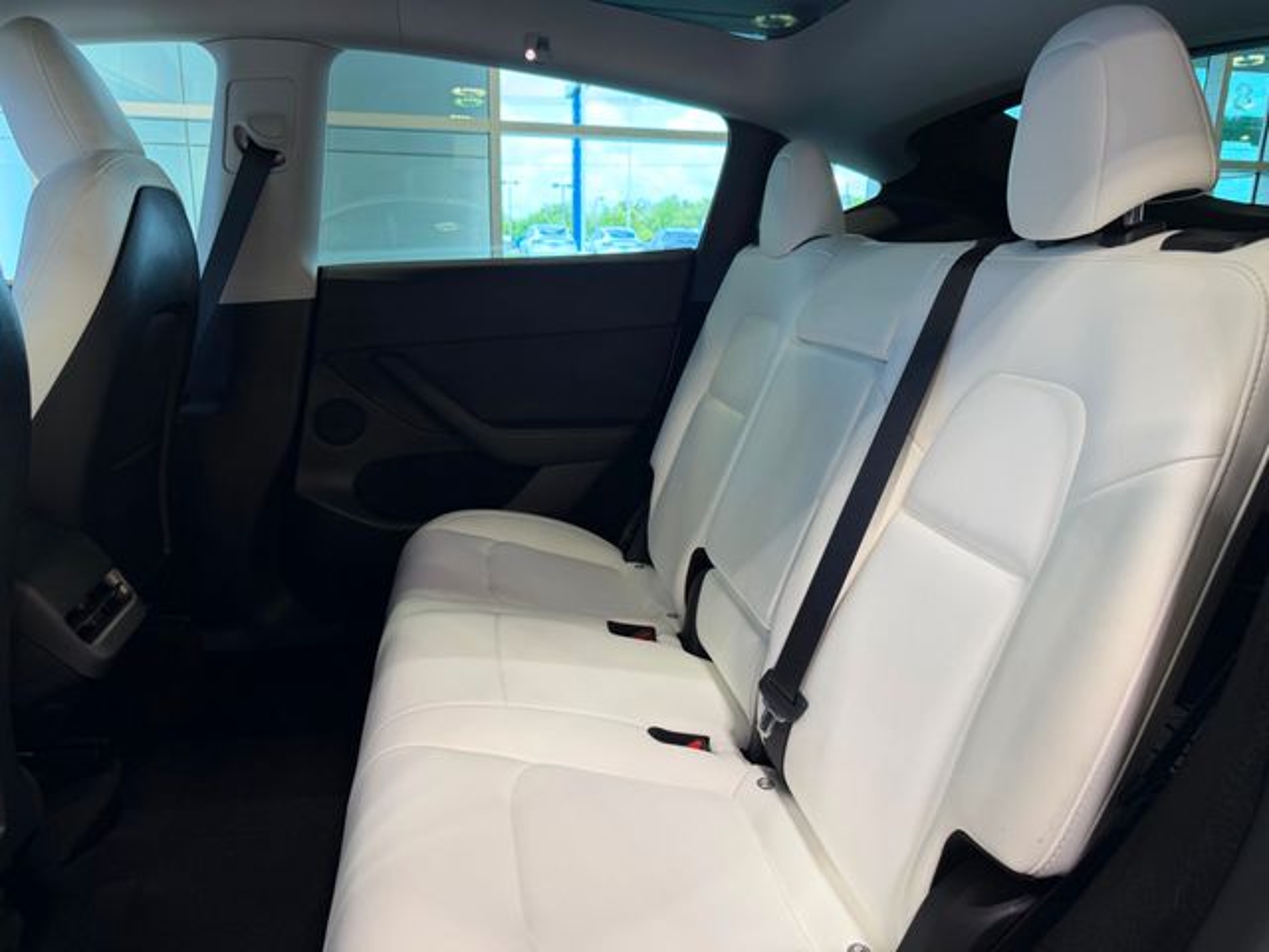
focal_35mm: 24
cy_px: 476
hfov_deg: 71.6
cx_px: 634
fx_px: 880
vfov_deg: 56.8
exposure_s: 1/60
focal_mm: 6.76
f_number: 1.78
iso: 125
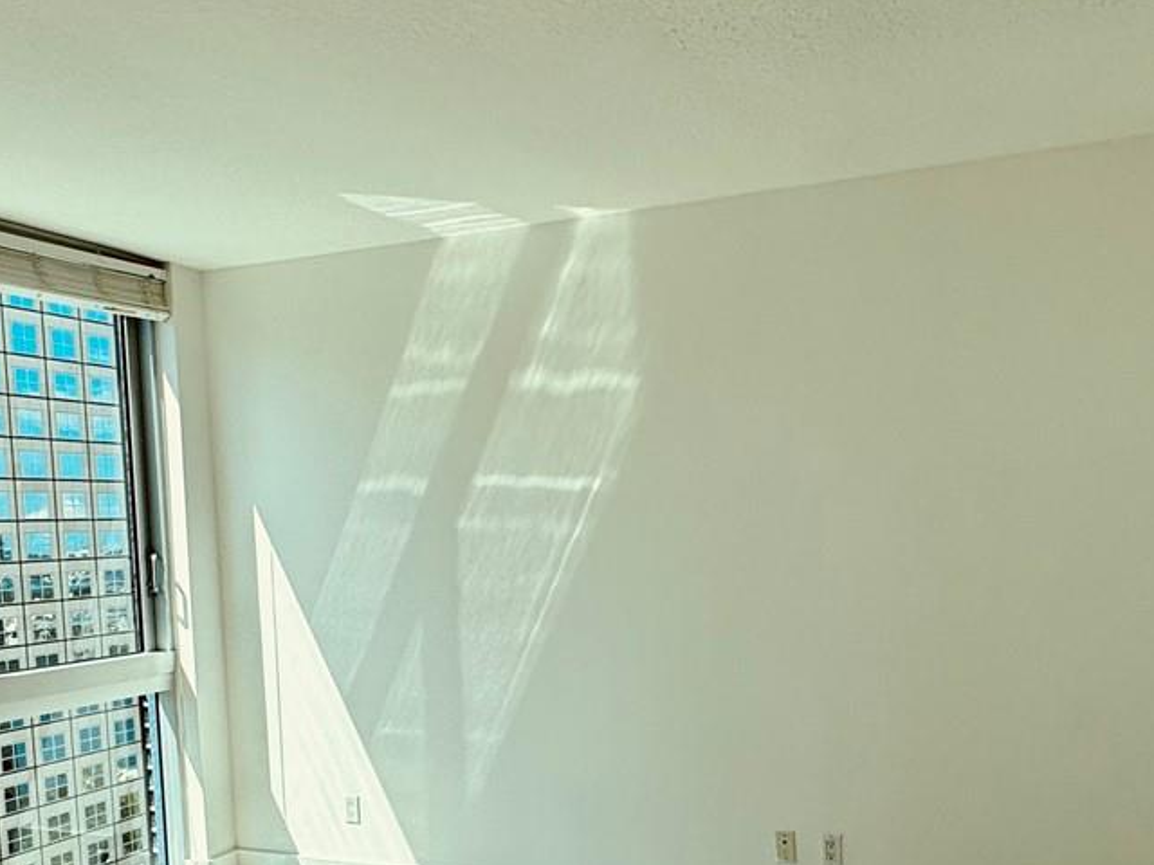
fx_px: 1167
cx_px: 617
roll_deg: +2.6
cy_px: 615
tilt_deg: -4.4
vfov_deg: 39.9
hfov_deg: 52.6
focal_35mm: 35
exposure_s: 1/868
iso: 40
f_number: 2.2
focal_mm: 2.22
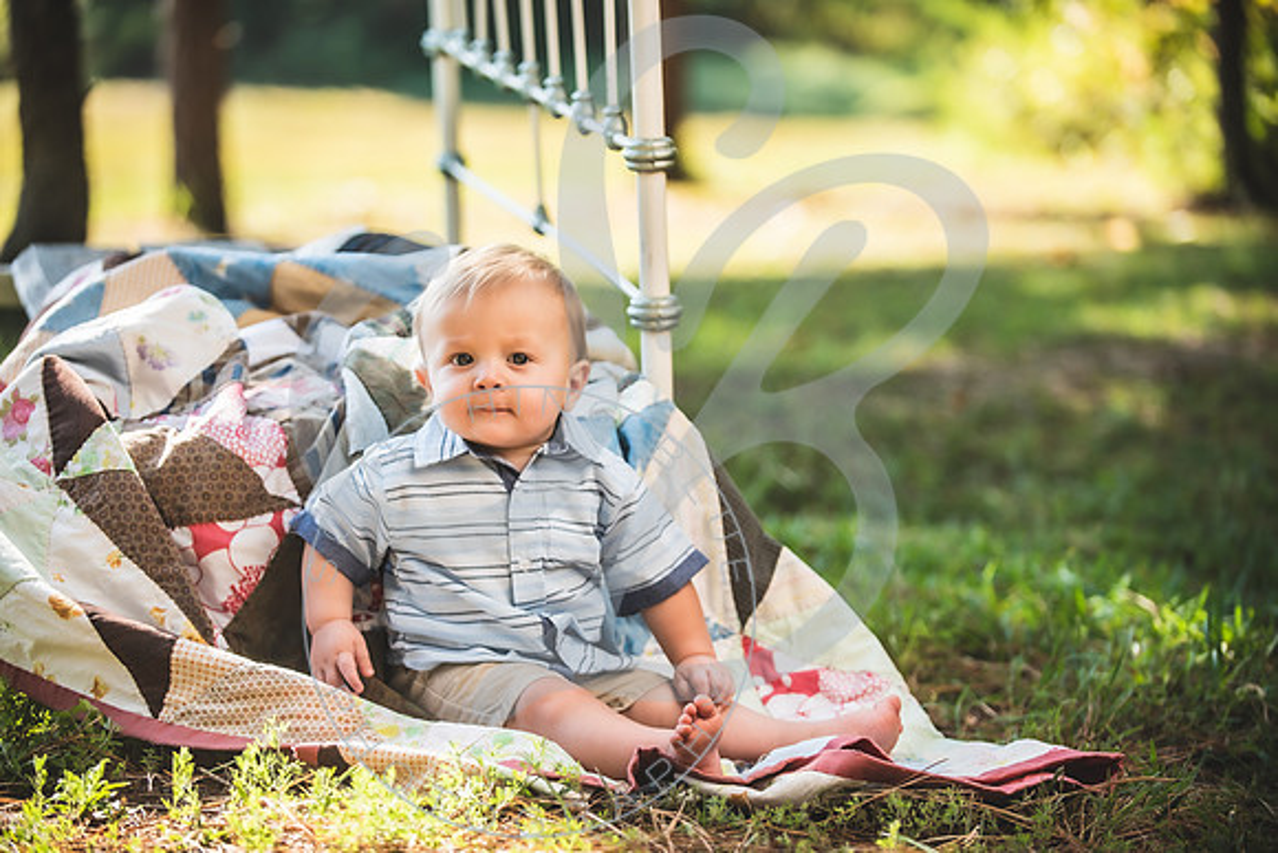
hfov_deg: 19.1
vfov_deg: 12.8
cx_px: 646
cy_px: 427
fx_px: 3796
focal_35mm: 107
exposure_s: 1/400
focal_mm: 105
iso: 100
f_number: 2.8
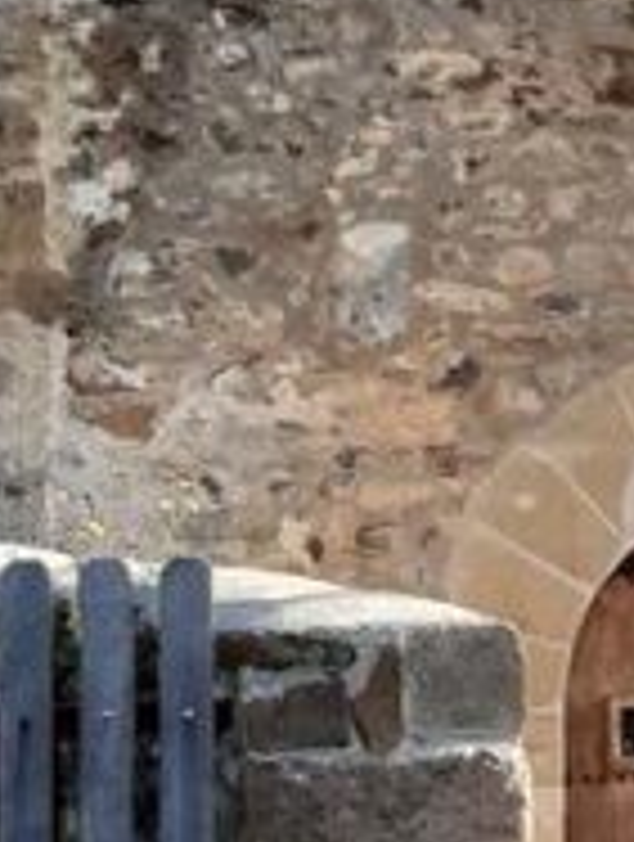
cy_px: 342
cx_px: 931
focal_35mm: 142
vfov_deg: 13.9
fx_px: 3456
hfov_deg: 10.2
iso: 40
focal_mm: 3.92
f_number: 1.7
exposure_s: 1/621
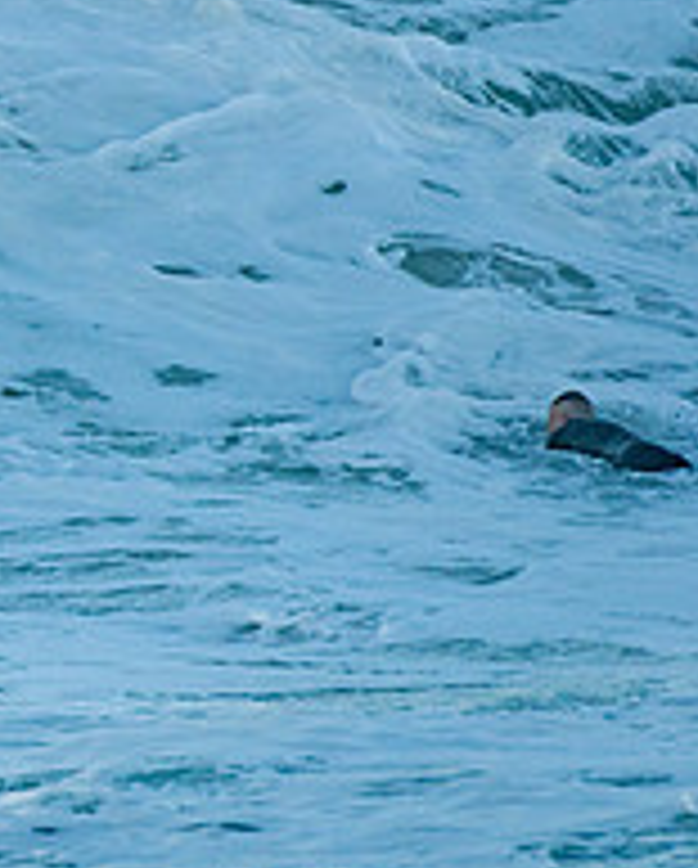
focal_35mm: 1409
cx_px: -540
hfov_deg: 1.1
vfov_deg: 1.4
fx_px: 36298
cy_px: 223
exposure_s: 1/1600
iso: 450
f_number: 5.6
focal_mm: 500
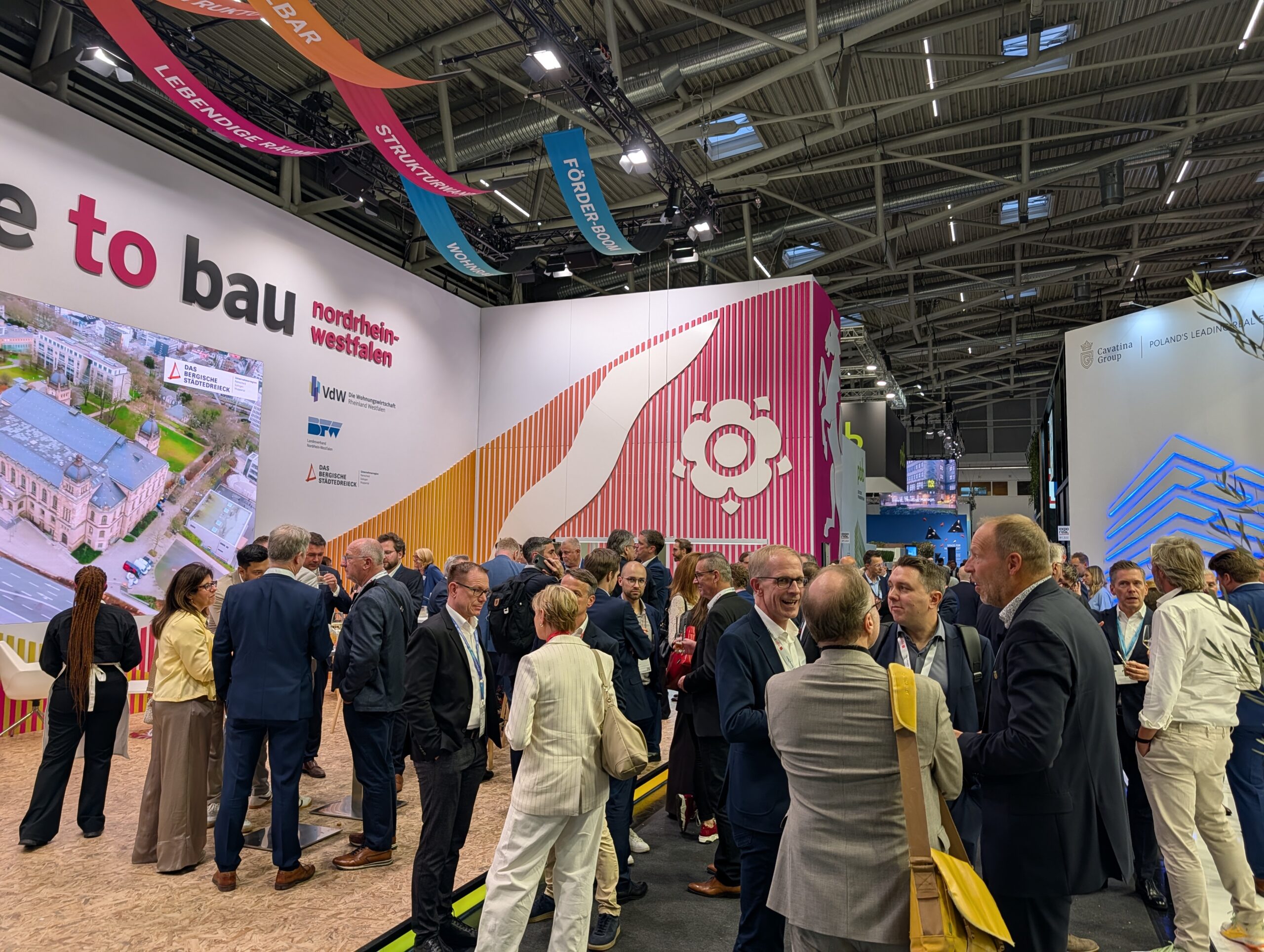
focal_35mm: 24
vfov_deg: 56.9
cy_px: 476
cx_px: 632
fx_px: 878
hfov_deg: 71.5
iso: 42
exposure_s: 1/100
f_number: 1.68
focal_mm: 6.9
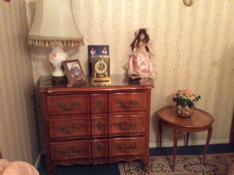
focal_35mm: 32
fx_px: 216
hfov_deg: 56.9
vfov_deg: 44.1
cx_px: 117
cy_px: 88
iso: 500
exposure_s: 1/17
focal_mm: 3.3
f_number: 2.4
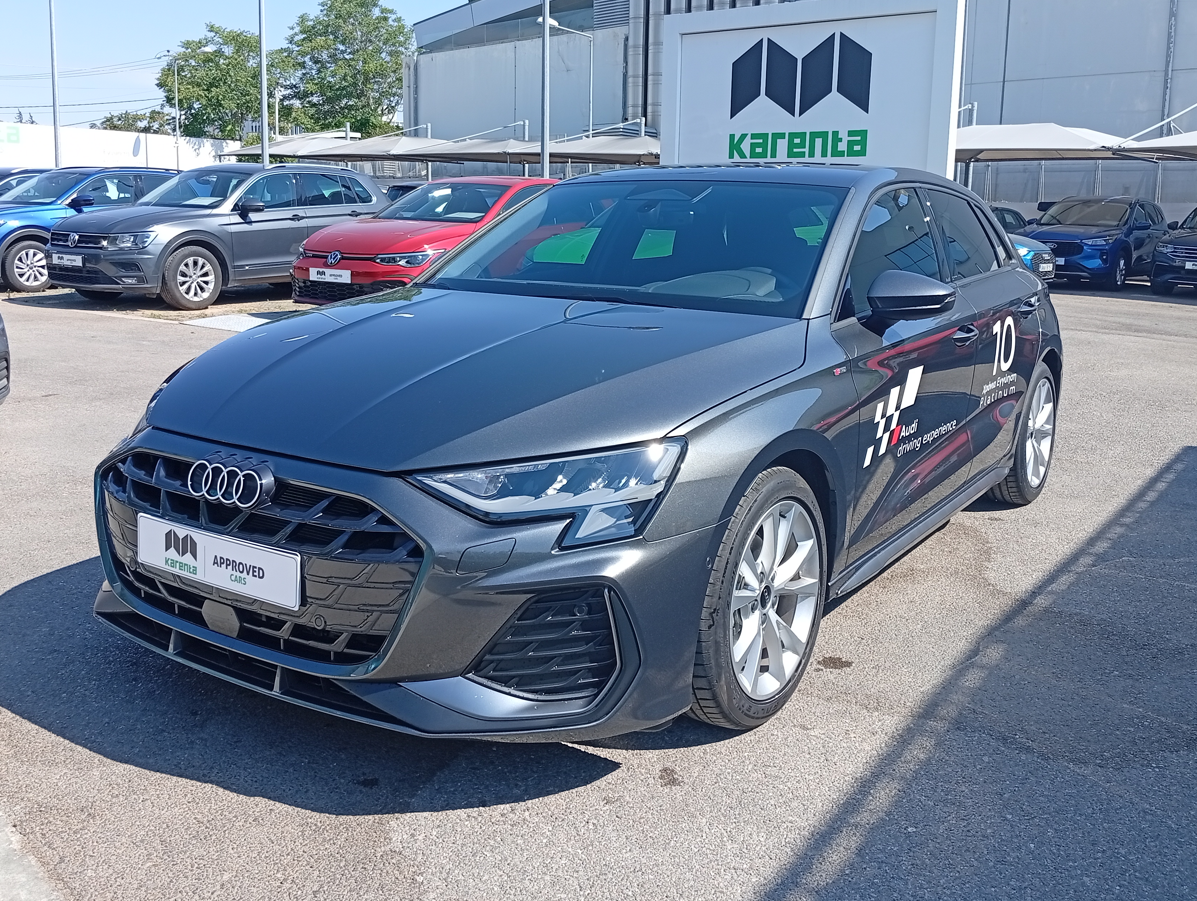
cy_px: 380
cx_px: 620
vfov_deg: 42.9
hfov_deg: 55.3
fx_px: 1143
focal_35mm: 33
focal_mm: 3.98
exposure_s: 1/374
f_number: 1.8
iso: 52
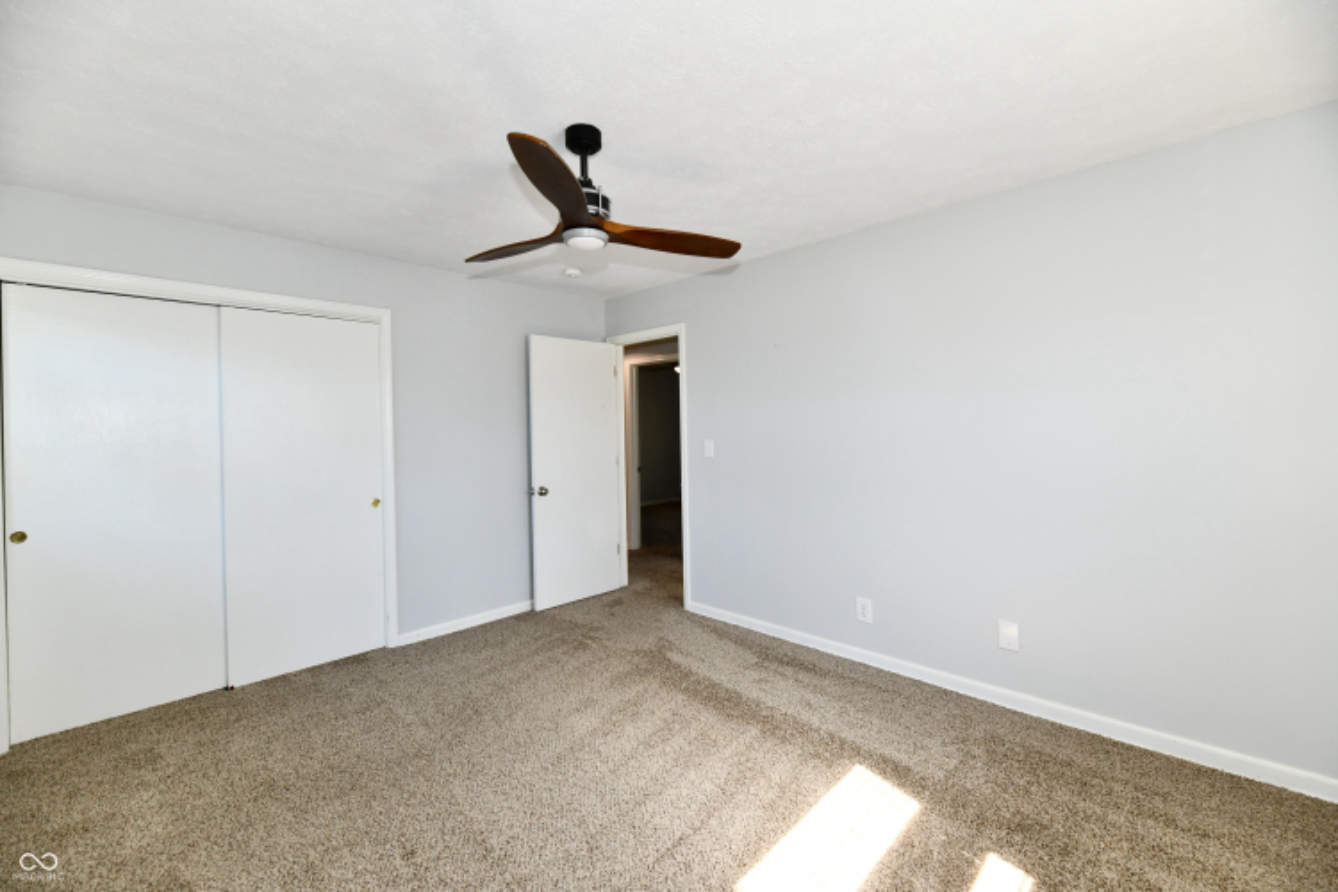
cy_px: 446
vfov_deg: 81.2
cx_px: 669
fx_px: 520
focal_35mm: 14
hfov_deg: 104.3
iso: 640
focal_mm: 14
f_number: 6.3
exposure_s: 1/60
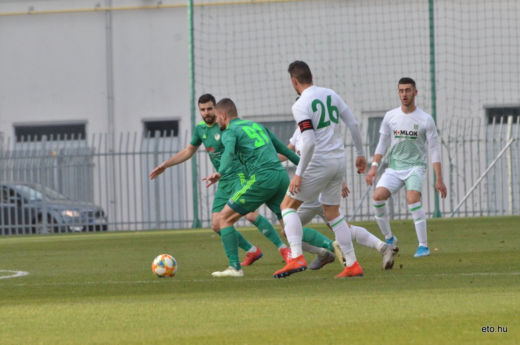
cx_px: 260
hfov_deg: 4.6
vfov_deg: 3.0
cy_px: 172
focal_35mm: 450
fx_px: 6487
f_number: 9
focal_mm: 300
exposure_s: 1/5000
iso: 3200
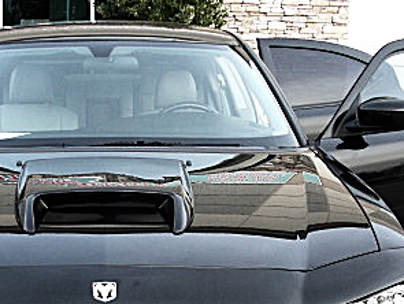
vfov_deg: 18.6
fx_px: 911
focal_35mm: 78
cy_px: 282
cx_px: 108
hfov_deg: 24.8
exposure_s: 1/80
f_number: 2.8
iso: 200
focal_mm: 6.3
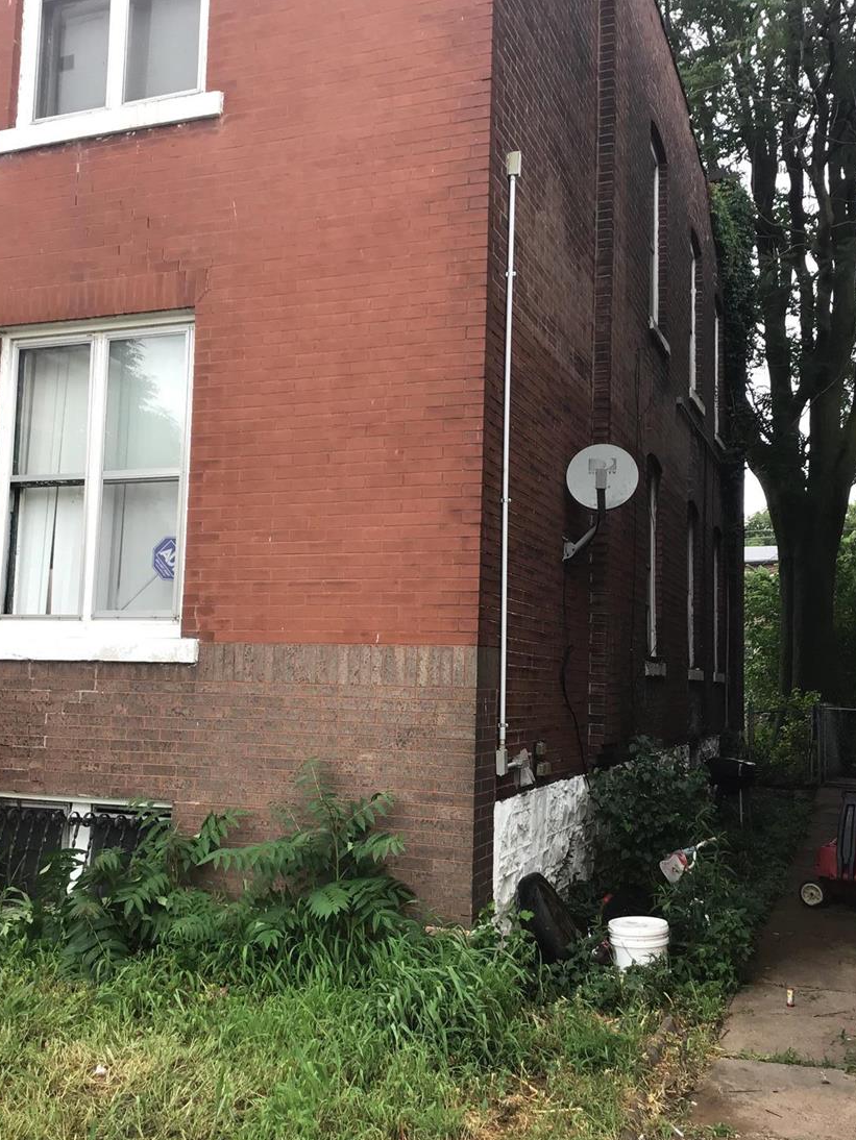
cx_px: 439
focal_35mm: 34
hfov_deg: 41.8
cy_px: 555
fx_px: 1121
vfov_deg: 53.9
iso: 40
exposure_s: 1/120
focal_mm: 3.3
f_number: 2.4
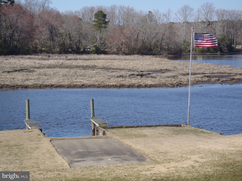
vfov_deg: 17.6
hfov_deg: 23.3
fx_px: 587
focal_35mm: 84
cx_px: 121
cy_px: 90
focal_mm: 15.06
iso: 80
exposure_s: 1/400
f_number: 4.4
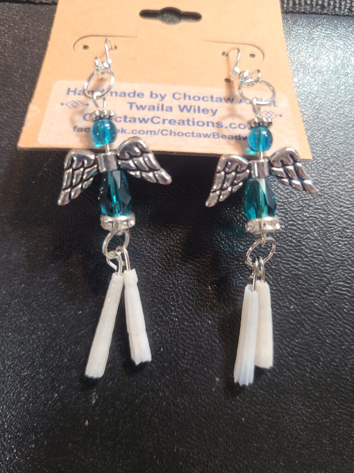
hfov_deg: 53.1
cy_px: 236
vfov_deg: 67.3
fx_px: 355
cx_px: 177
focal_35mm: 26
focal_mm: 5.4
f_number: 1.8
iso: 80
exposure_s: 1/60
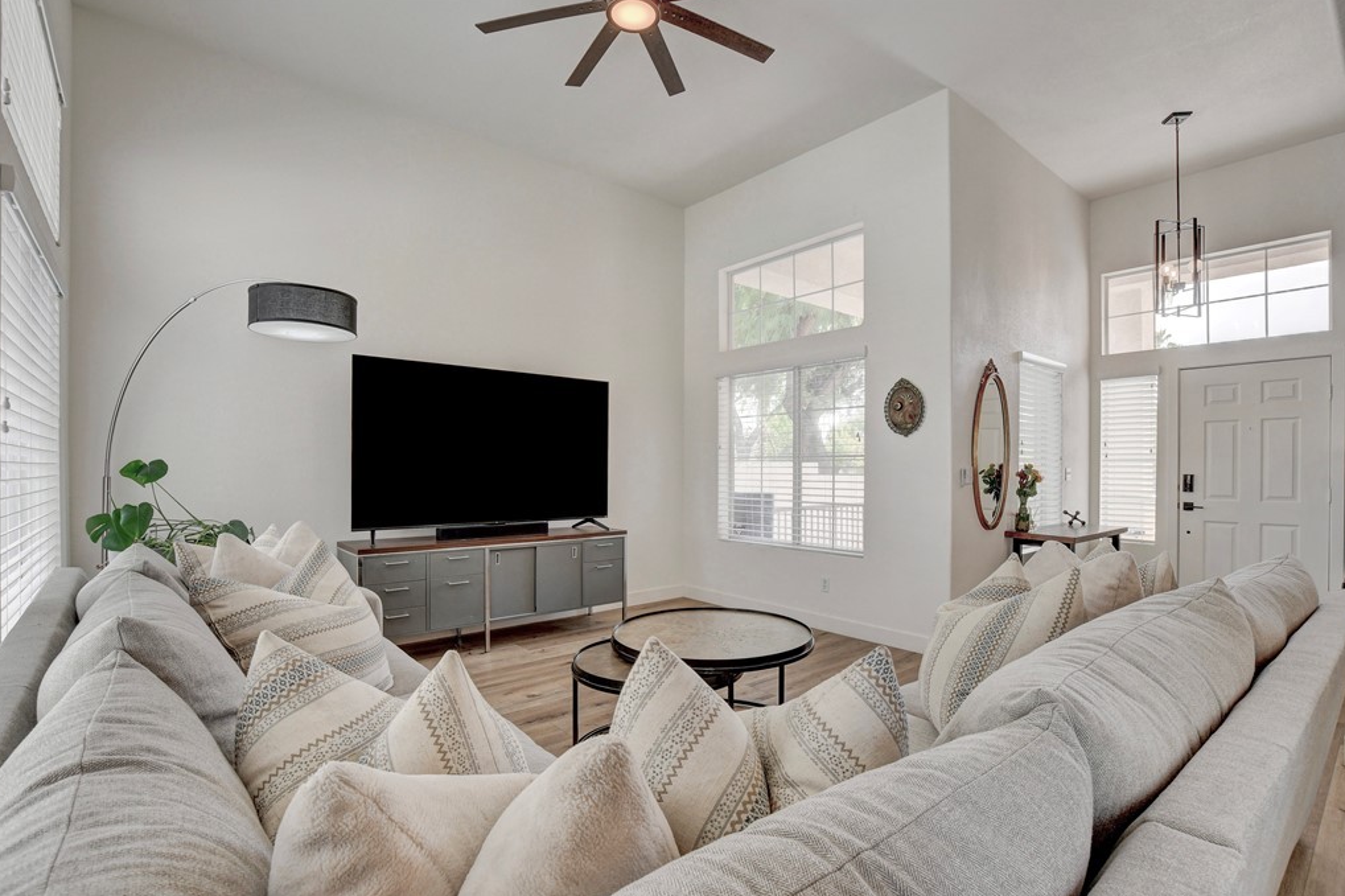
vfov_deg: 73.7
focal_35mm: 16
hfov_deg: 96.8
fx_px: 598
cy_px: 470
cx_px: 680
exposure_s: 1/60
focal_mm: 10
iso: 400
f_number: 9
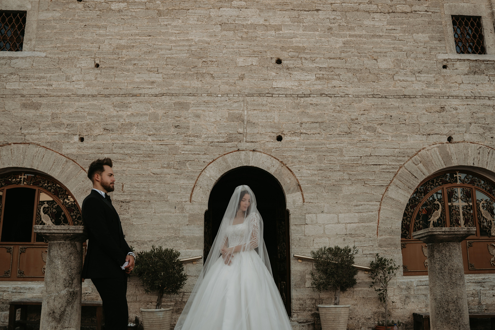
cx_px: 248
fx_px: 481
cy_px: 165
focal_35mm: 35
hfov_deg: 54.4
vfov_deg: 37.8
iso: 100
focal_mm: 35
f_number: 4
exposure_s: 1/250
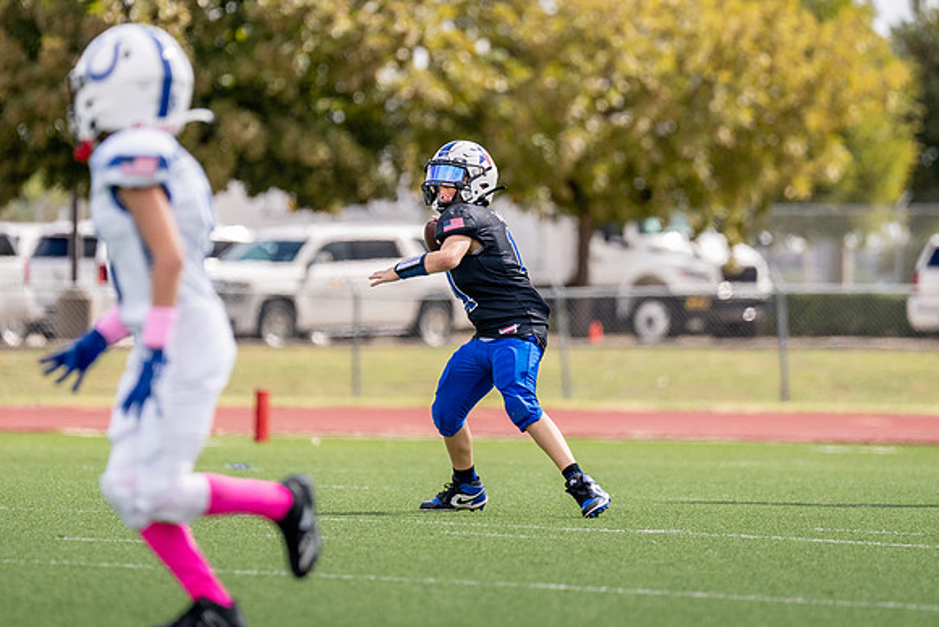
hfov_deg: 6.5
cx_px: 488
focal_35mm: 316
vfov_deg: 4.4
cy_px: 239
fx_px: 8246
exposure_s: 1/4000
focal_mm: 200
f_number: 2.8
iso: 320
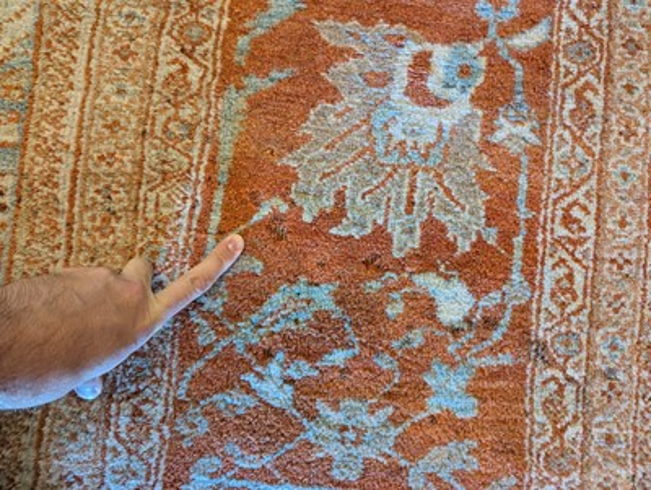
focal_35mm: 24
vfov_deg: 56.9
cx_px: 326
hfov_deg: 71.5
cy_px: 245
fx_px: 452
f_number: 1.85
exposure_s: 1/33.3
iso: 3078
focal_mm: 6.81
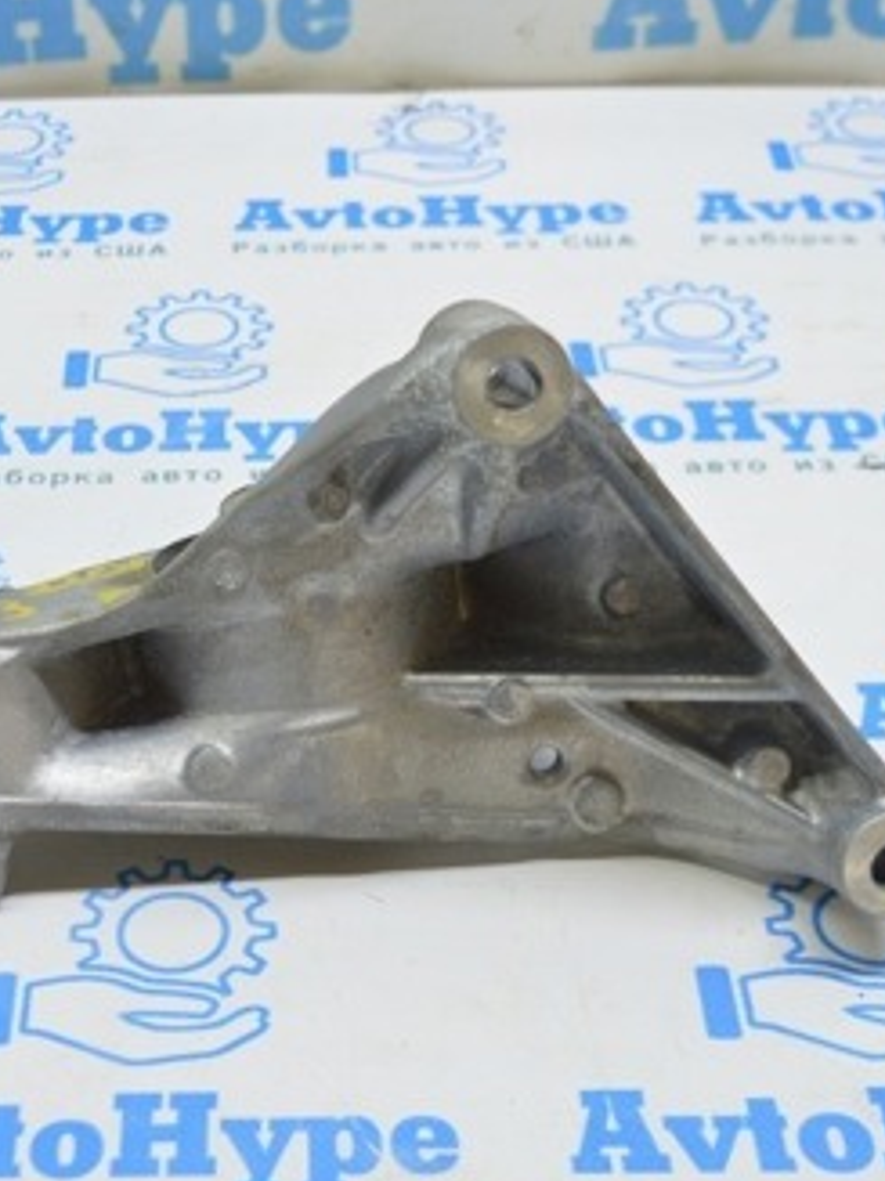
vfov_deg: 29.8
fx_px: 2215
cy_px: 645
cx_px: 188
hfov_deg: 22.3
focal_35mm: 65
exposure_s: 1/50
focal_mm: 23
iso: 400
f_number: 3.8
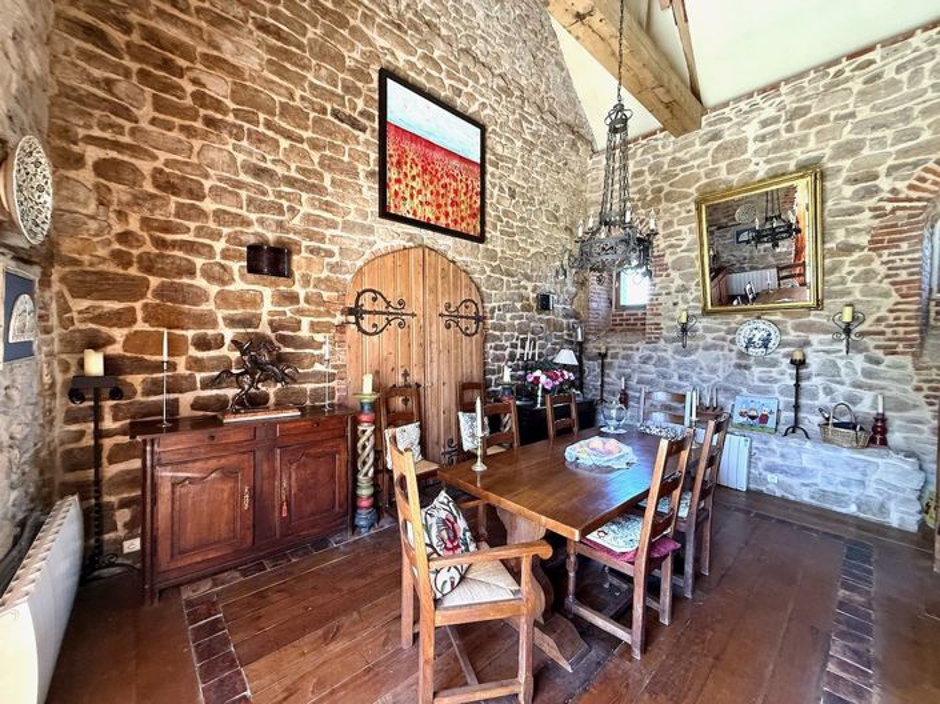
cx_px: 470
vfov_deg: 85.6
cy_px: 352
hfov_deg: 102.1
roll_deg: -1.8
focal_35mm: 14
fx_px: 380
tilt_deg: -1.1
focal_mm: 2.22
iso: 320
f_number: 2.2
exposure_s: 1/82
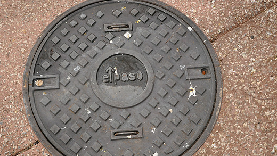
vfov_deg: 28.4
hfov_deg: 48.3
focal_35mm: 42
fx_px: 309
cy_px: 84
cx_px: 123
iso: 800
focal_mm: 24
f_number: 3.8
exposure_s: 1/60
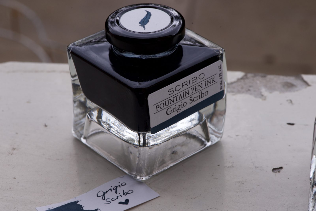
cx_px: 158
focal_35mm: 105
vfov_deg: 13.1
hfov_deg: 19.4
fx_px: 922
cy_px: 106
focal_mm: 105
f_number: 16
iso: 800
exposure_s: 1/80
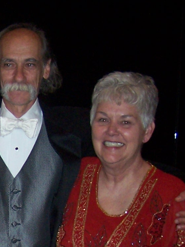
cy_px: 296
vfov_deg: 14.6
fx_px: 934
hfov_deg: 10.9
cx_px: -96
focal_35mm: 131
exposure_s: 1/60
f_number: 2.8
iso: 140
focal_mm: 6.3
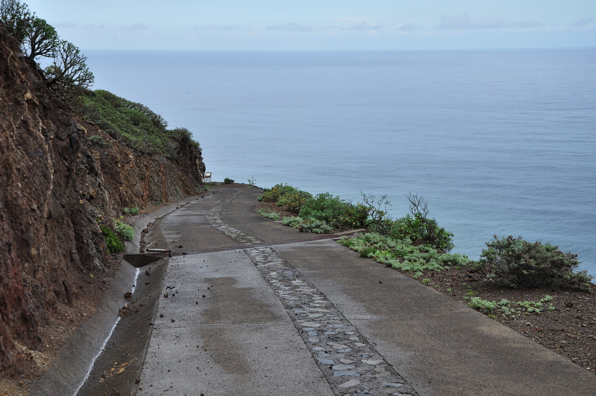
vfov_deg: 23.7
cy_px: 198
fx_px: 943
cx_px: 298
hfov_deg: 35.1
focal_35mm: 57
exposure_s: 1/320
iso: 400
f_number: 9
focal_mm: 38
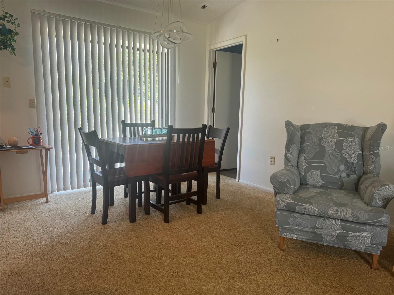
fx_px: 273
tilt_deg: -8.6
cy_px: 148
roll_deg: -1.6
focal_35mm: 24
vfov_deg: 56.8
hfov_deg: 71.6
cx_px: 197
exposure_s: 1/121
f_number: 1.78
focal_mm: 6.76
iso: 100
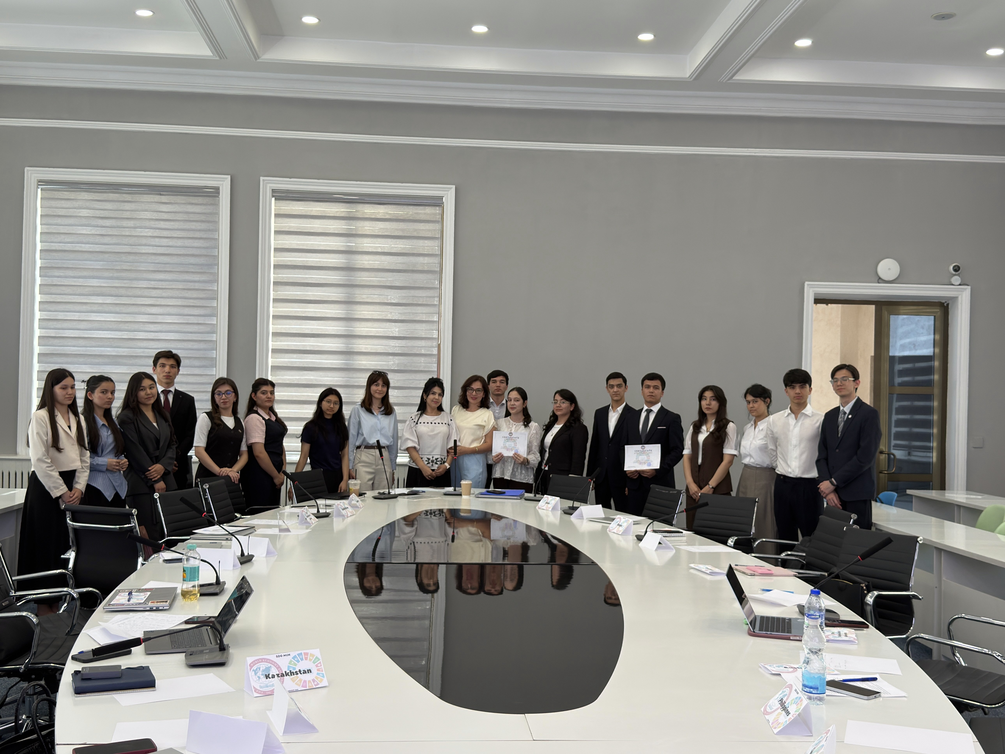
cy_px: 377
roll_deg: -1.2
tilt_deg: -0.4
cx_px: 502
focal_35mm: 38
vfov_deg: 37.7
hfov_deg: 49.0
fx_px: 1103
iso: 64
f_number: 1.78
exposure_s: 1/120
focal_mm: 6.76
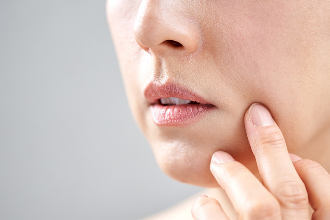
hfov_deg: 22.6
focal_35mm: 90
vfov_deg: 15.2
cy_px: 128
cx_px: 202
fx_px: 825
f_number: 2.8
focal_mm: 70
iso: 400
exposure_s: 1/250
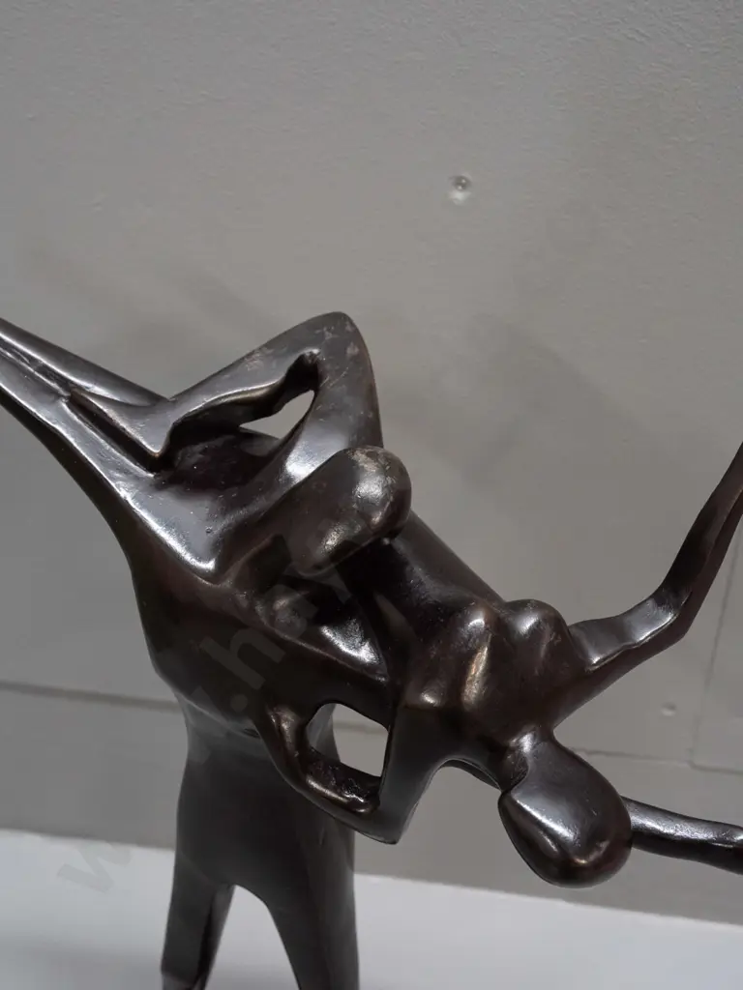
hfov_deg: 34.3
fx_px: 1202
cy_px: 495
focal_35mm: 42
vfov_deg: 44.8
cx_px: 372
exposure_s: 1/125
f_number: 5.6
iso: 3200
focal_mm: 21
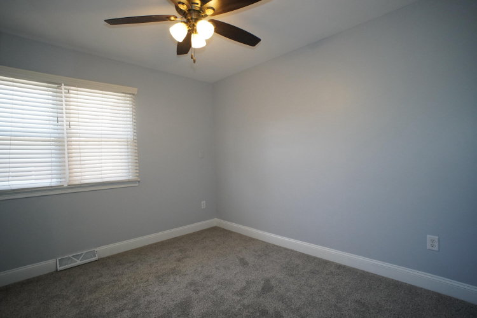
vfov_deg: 72.1
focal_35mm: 16
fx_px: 219
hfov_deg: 95.0
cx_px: 238
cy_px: 159
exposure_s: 1/160
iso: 1250
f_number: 4
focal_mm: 11
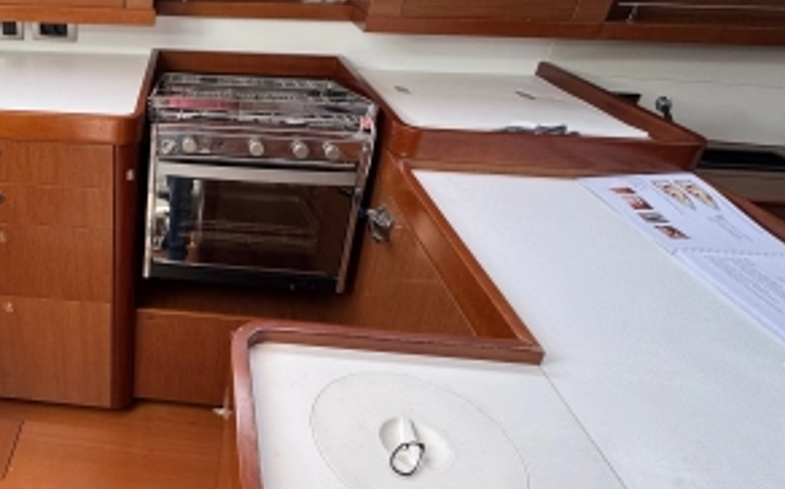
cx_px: 110
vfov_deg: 44.4
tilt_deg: -28.9
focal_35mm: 28
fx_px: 599
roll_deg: +0.6
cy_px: 230
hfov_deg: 58.9
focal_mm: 2.22
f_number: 2.2
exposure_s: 1/99
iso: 125
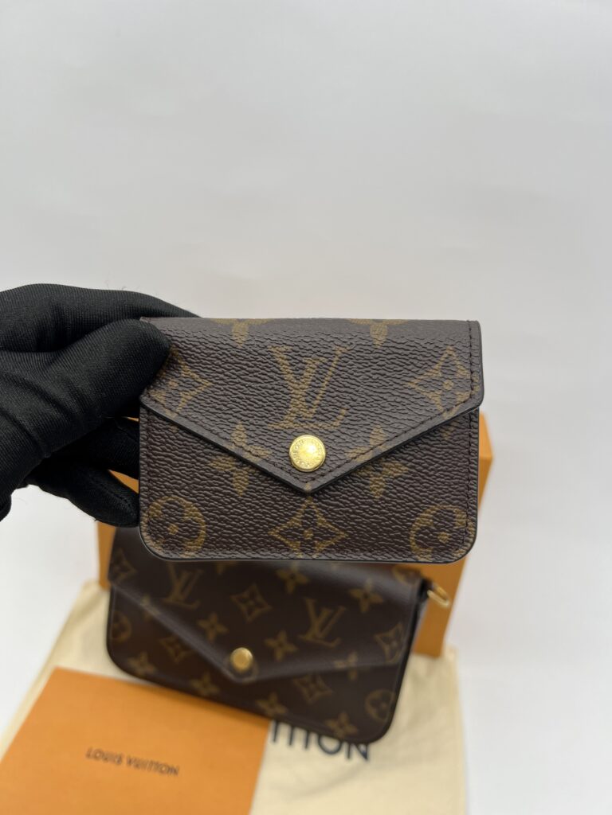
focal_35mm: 26
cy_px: 408
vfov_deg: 67.3
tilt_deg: -32.7
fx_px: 613
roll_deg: -4.9
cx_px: 306
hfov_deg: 53.1
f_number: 1.5
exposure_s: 1/100
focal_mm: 5.7
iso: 40
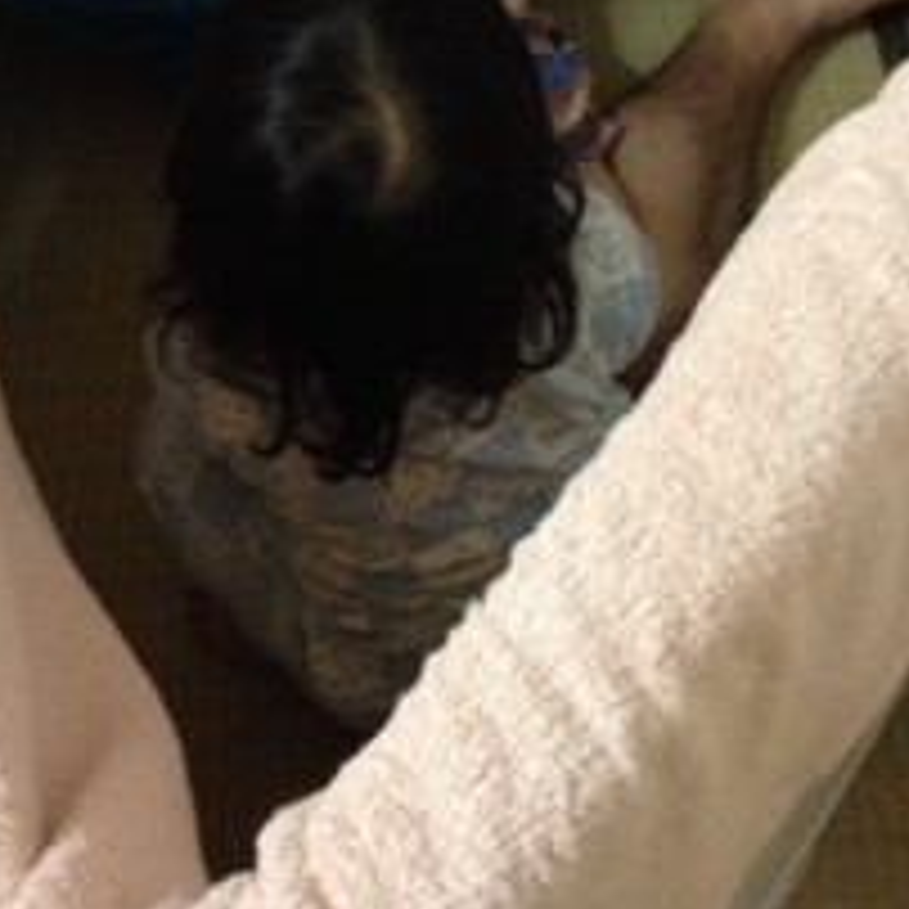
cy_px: 22
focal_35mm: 65
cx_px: 378
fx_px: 1931
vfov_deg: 25.3
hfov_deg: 26.5
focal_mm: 4.13
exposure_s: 1/15
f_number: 2.4
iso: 500
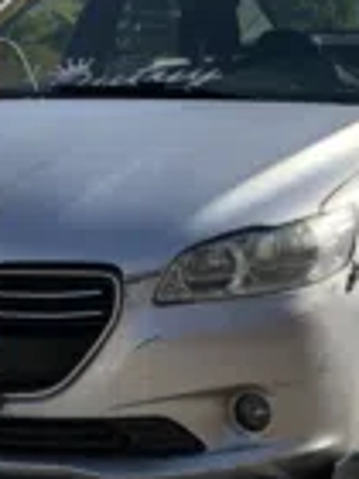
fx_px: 2060
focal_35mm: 149
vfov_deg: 13.2
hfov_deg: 10.0
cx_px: 174
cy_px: 174
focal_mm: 6
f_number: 2.4
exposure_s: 1/1261
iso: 16
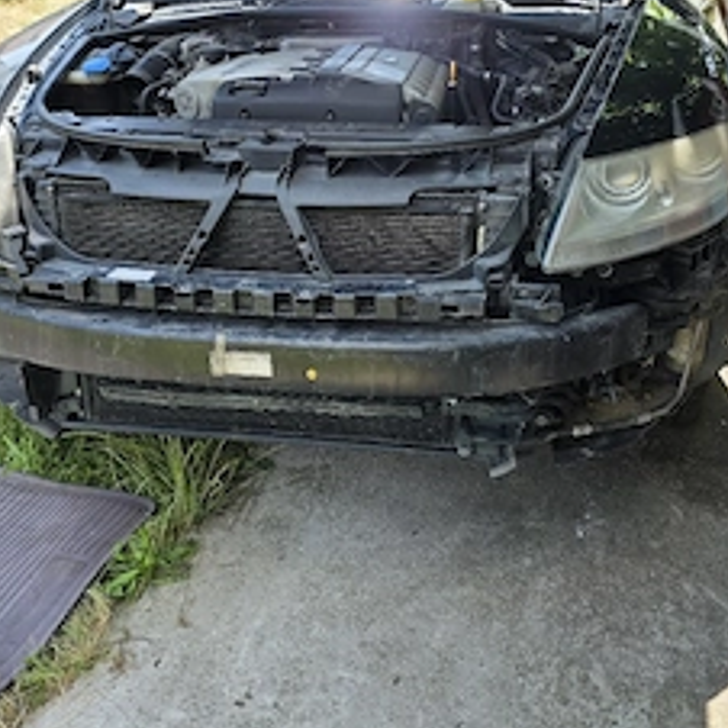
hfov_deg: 46.0
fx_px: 857
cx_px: 348
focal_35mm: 36
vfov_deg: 45.6
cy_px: 264
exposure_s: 1/1667
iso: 80
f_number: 1.7
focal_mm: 6.3
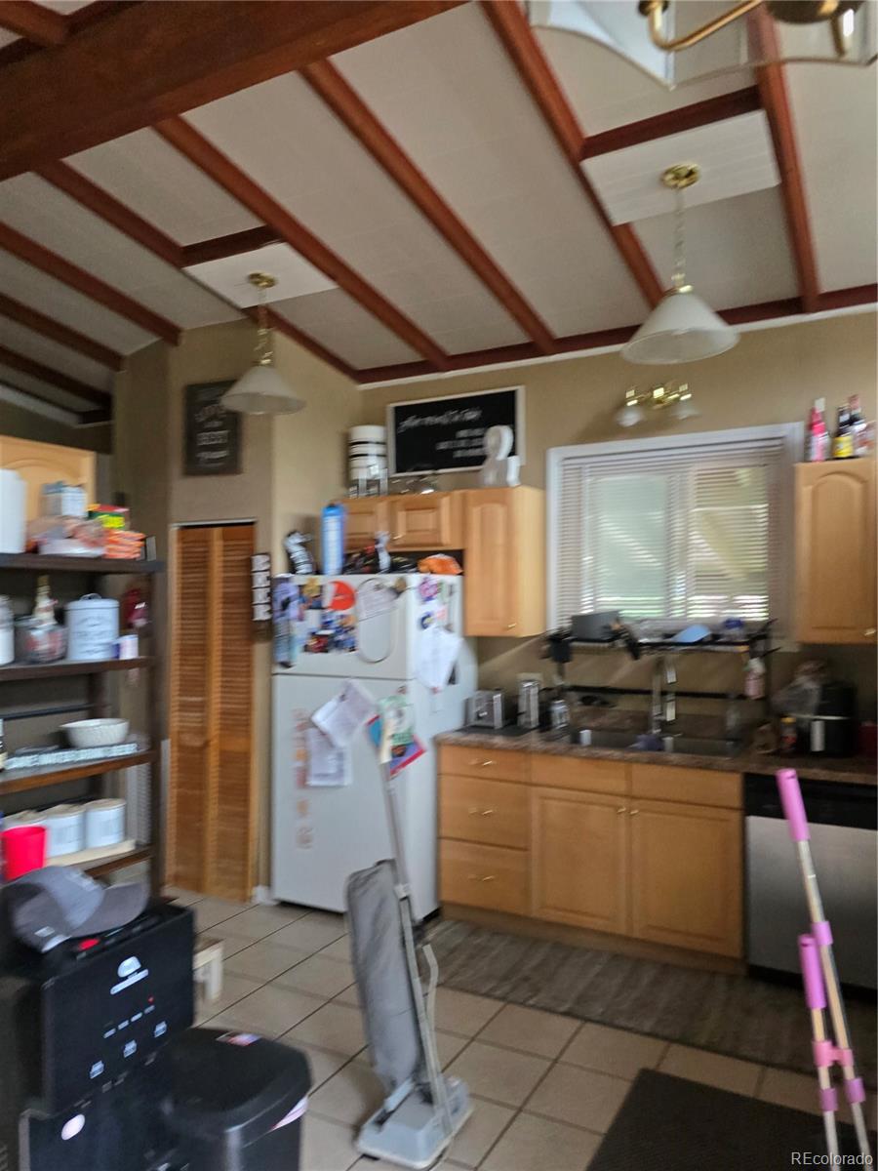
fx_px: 778
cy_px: 586
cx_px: 439
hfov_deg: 58.9
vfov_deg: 73.9
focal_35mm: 23
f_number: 1.7
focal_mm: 6.3
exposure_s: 1/120
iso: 500
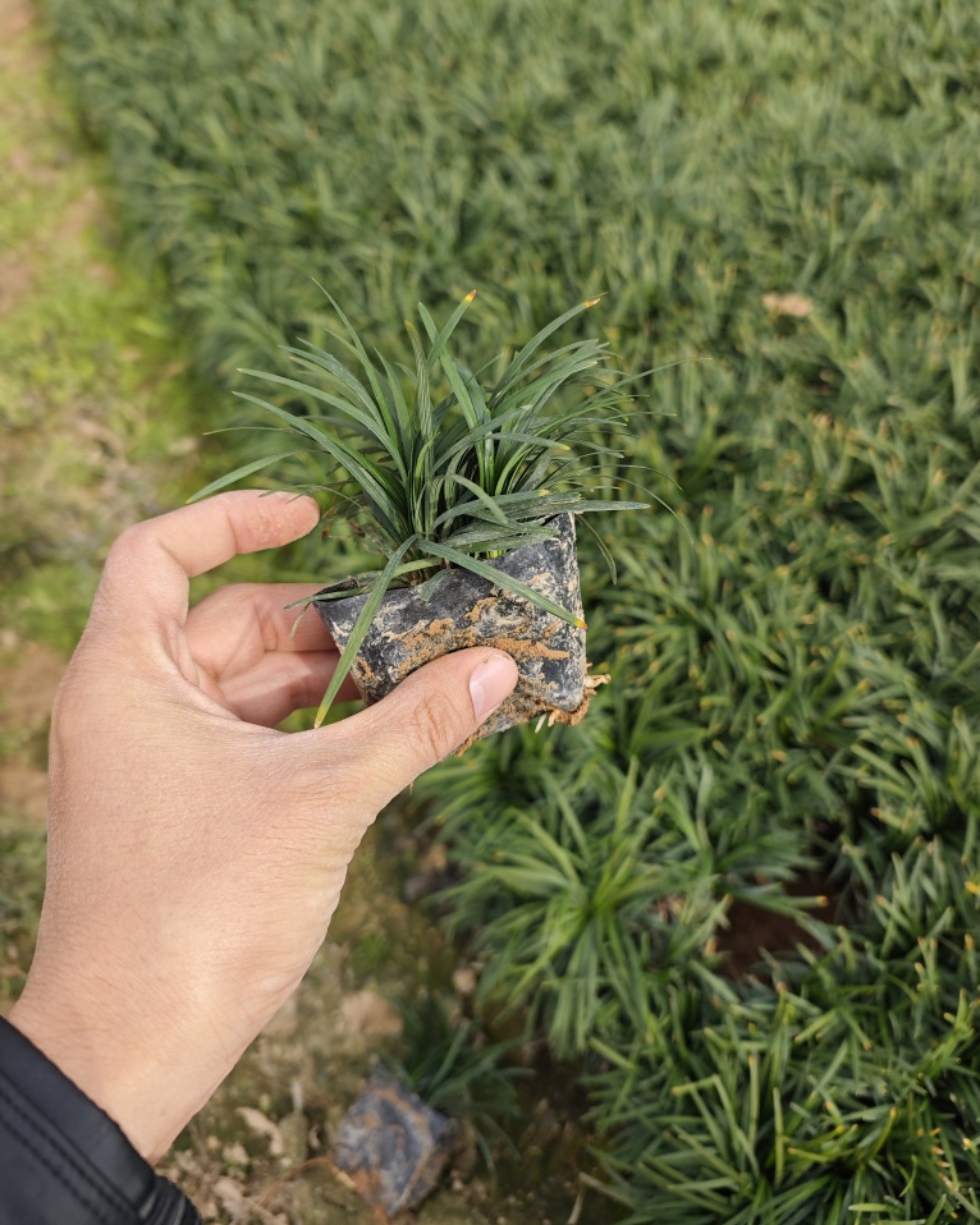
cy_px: 545
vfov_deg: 67.9
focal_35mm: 25
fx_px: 907
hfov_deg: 56.8
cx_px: 509
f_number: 1.6
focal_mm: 6.55
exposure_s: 1/1263
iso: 50
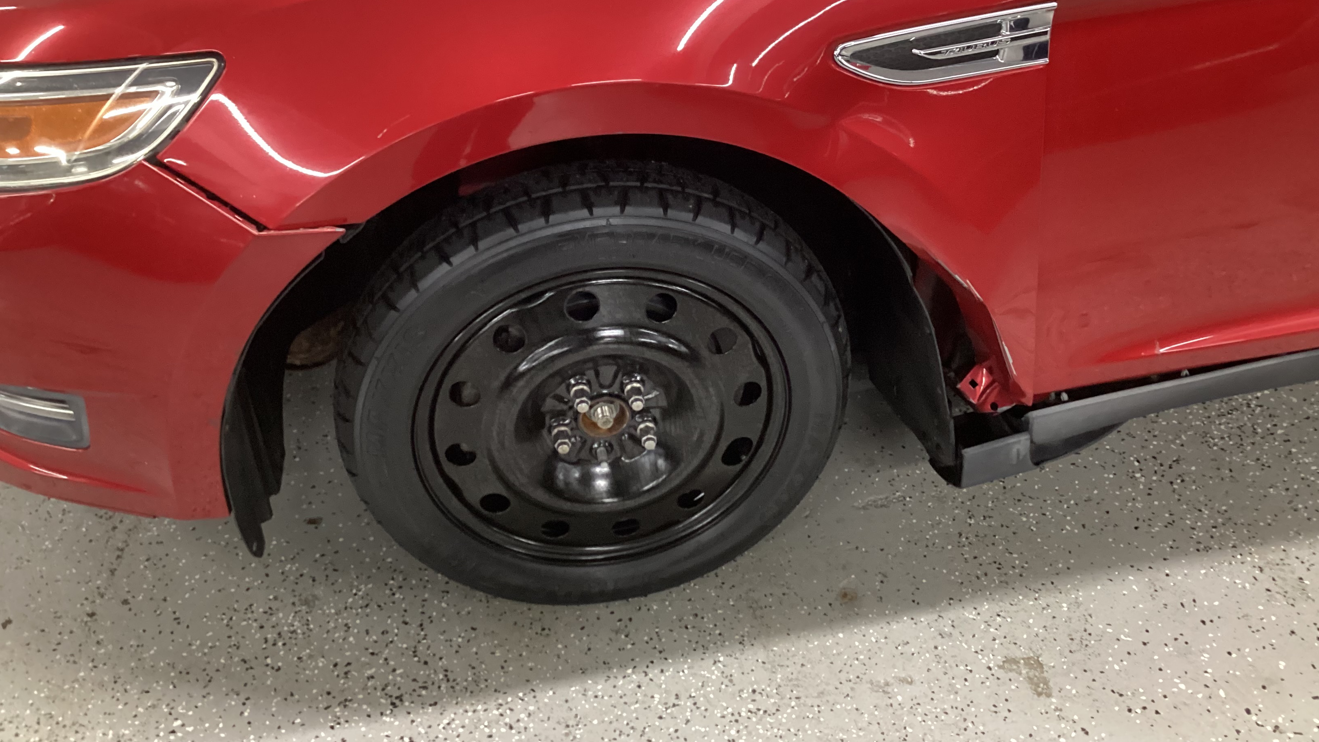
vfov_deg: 34.5
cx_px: 662
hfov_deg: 58.0
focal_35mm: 34
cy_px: 275
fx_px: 1189
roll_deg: +1.3
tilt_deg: -35.0
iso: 400
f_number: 2.4
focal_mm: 3.3
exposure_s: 1/25
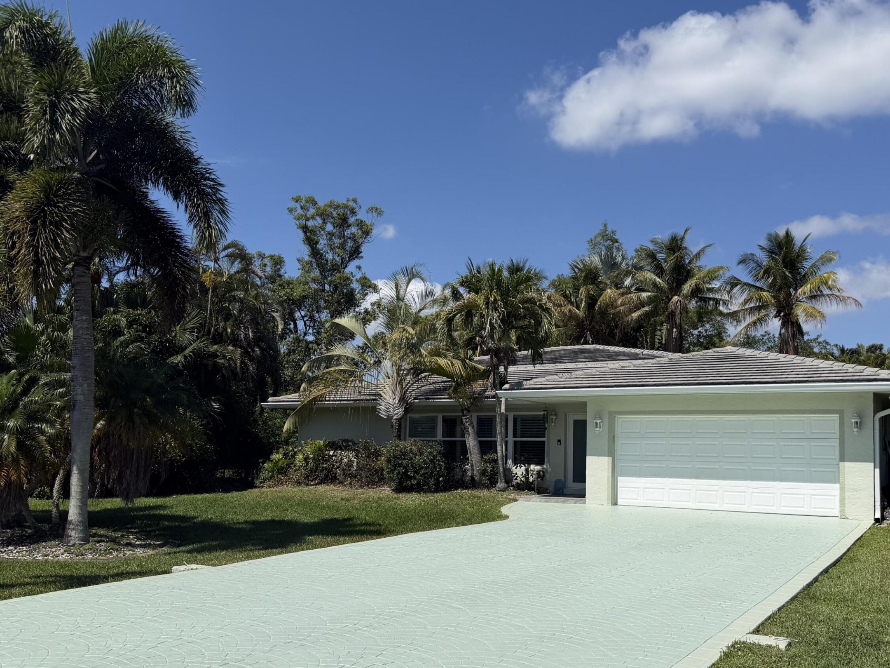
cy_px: 419
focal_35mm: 32
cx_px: 473
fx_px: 823
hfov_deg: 56.8
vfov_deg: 43.8
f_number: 1.78
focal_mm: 6.76
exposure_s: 1/9091
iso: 80
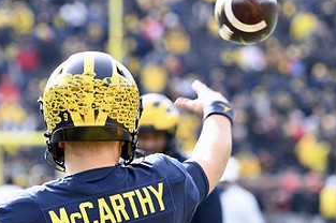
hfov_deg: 4.2
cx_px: 117
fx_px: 4559
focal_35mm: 489
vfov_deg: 2.8
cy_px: 195
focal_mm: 220
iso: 1000
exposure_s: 1/1000
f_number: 5.3
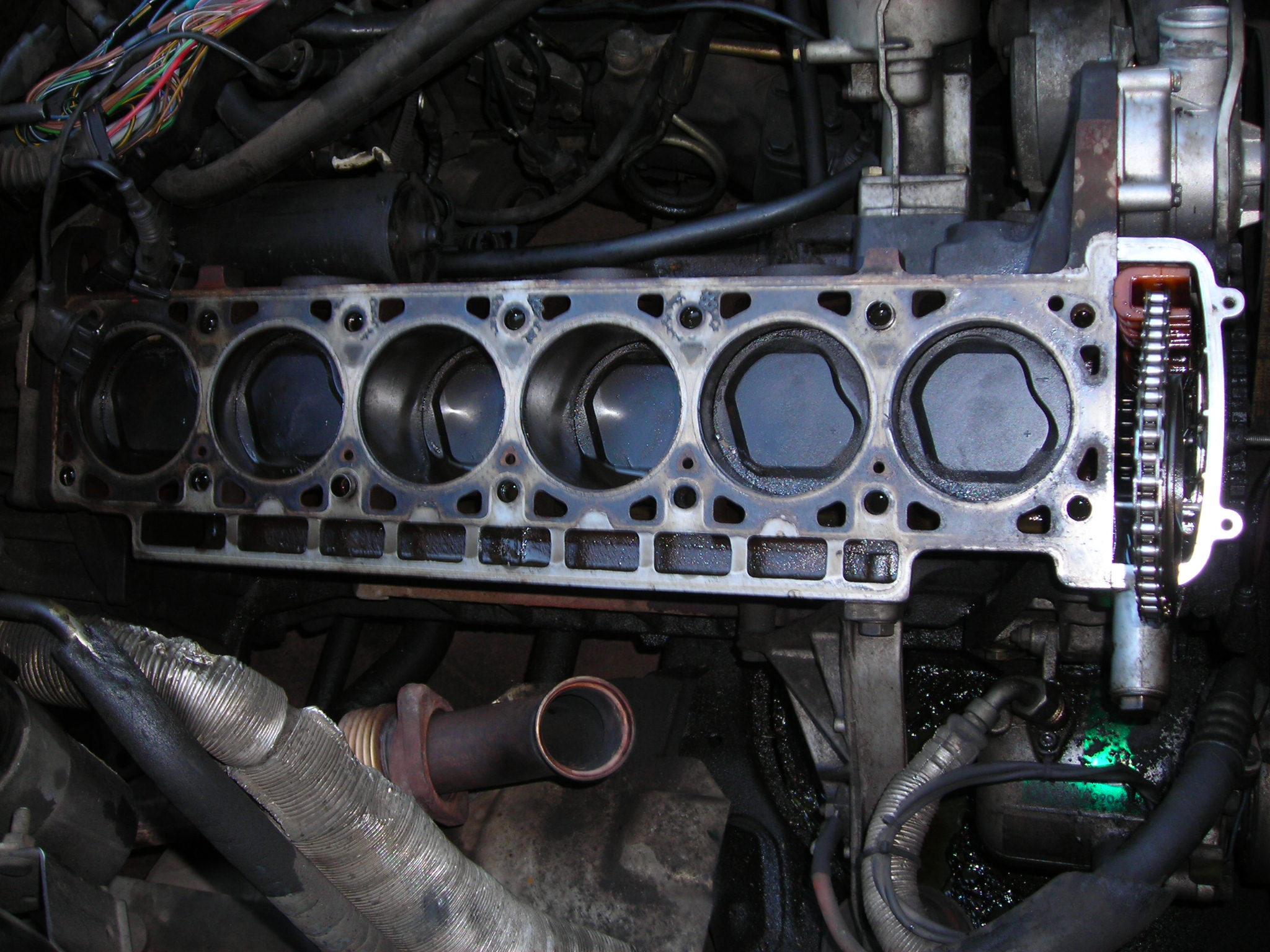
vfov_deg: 37.7
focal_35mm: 38
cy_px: 476
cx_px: 635
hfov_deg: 49.0
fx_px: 1394
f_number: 3.2
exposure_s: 1/60.1
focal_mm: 6.3
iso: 50
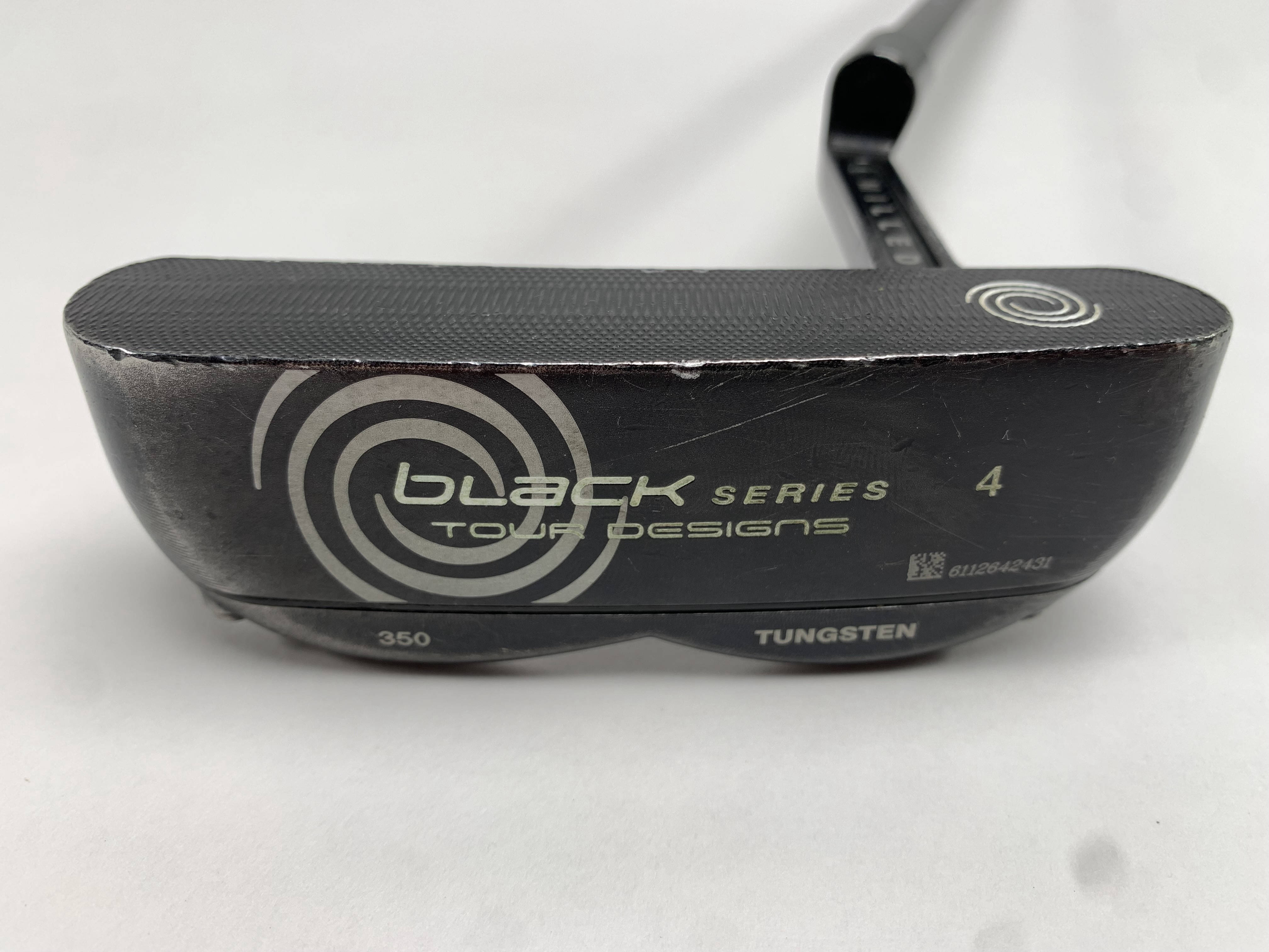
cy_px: 476
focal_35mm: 26
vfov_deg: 53.1
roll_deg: -0.5
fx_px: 953
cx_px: 634
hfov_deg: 67.3
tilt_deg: -36.5
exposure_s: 1/120
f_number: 1.8
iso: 32
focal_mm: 4.25
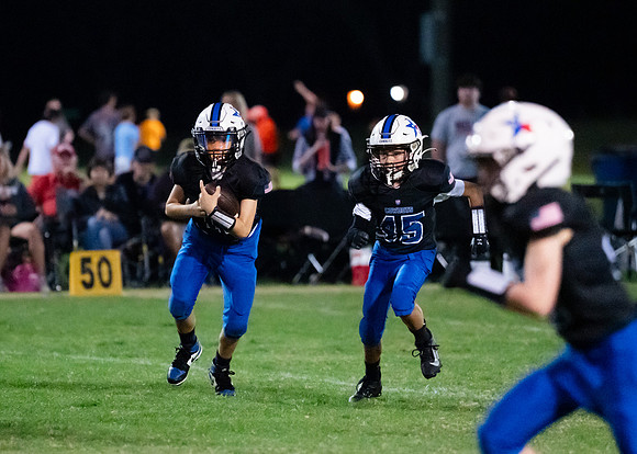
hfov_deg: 5.3
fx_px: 6895
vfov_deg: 3.8
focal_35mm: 381
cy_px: 198
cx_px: 221
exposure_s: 1/1000
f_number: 2.8
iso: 8000
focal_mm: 200
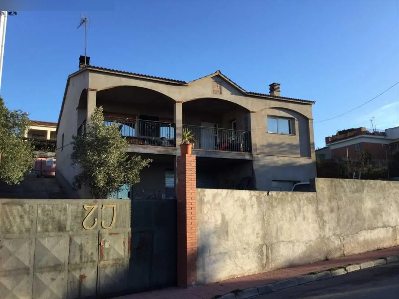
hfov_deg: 58.4
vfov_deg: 45.4
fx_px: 357
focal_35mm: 31
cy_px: 150
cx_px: 200
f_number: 2.4
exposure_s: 1/356
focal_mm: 3.3
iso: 25
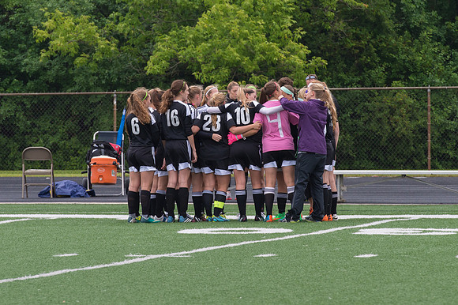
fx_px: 4339
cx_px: 227
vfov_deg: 4.0
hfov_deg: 6.0
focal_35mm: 341
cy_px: 142
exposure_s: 1/320
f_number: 7.1
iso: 800
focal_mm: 200
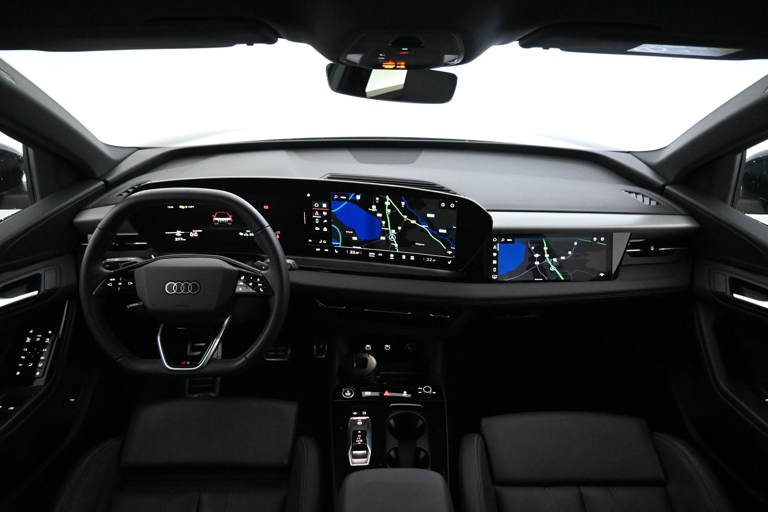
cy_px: 256
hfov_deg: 73.7
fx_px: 512
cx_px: 384
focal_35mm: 24
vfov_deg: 53.1
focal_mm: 16
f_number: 3.5
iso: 8000
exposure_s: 1/60
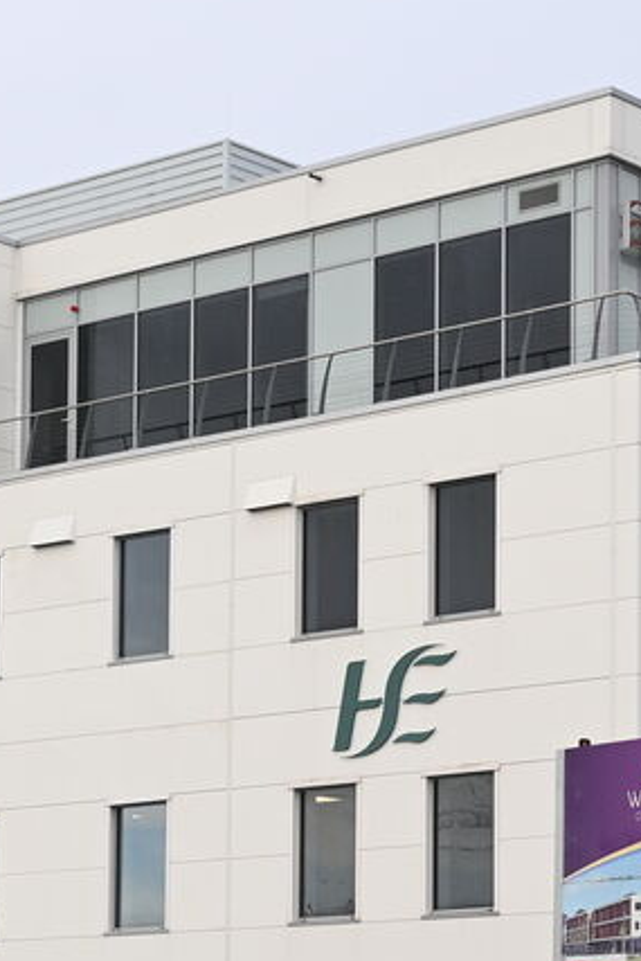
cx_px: 349
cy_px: 866
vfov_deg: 17.1
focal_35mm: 118
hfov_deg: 11.6
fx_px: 3149
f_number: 4.5
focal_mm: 42
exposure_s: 1/1250
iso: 1000
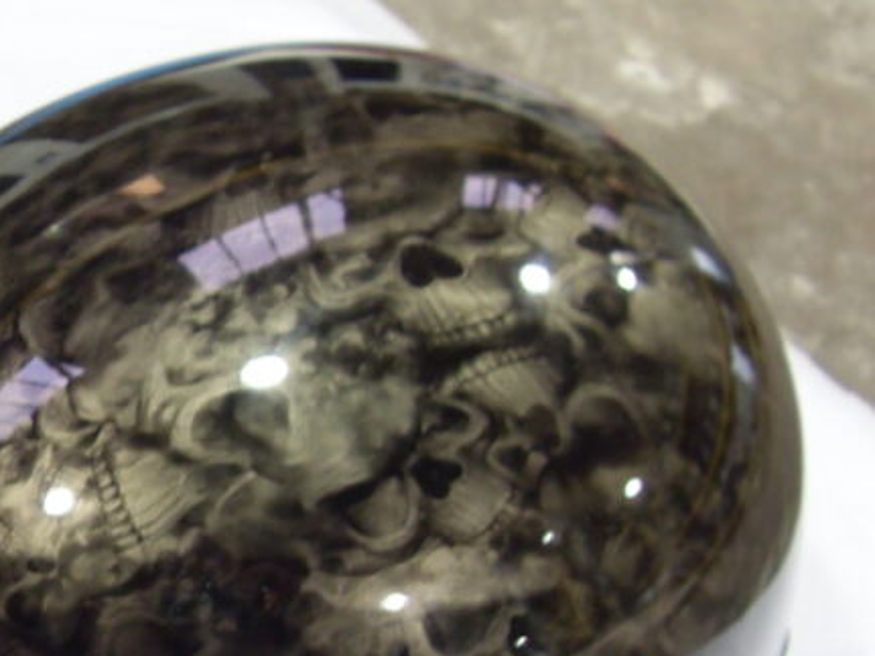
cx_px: 258
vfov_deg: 22.0
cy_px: 593
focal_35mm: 65
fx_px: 1643
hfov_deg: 29.5
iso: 200
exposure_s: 1/15
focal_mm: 6.3
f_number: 2.8
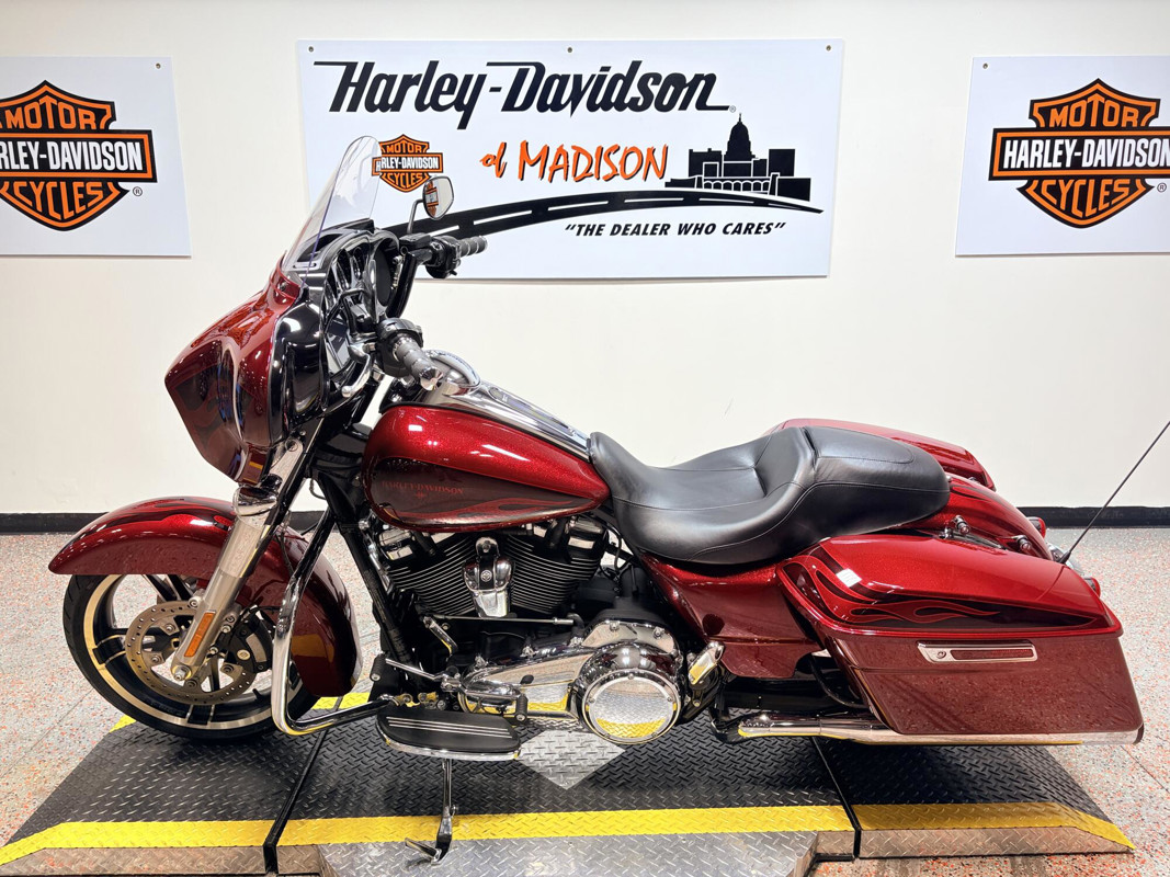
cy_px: 438
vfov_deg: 53.1
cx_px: 585
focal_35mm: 26
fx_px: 879
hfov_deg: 67.3
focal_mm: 5.96
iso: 40
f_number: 1.6
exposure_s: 1/120
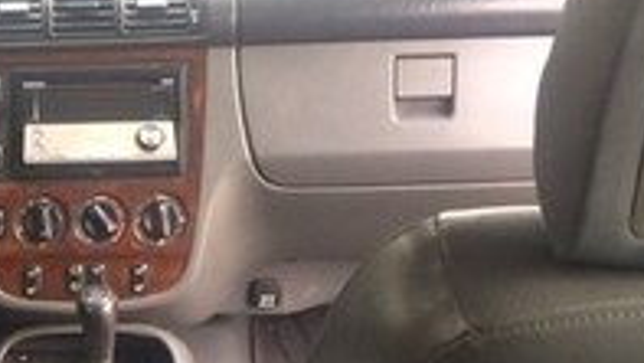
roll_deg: +3.9
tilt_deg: -30.9
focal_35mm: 106
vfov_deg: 11.0
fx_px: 1811
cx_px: -10
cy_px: 551
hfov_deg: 19.5
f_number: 2.2
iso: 64
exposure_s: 1/33
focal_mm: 4.15
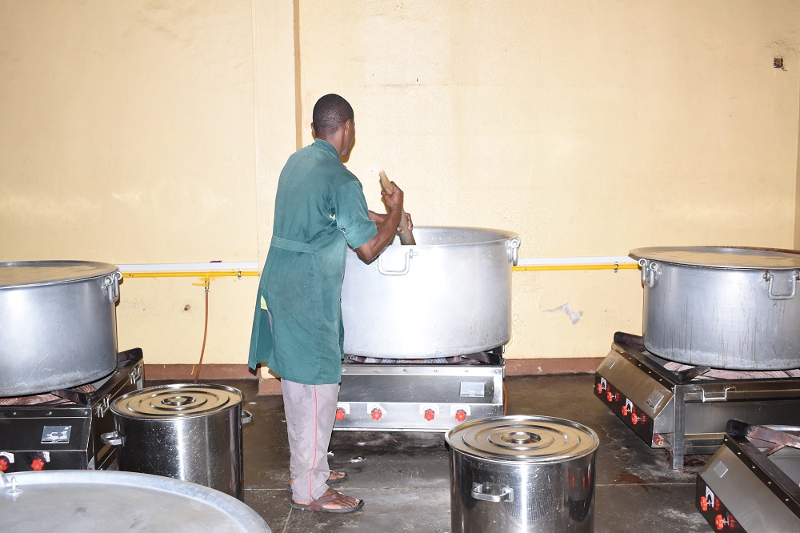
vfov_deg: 31.9
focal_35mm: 42
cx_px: 400
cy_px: 266
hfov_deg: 46.4
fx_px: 933
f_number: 4.2
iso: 800
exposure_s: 1/200
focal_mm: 28
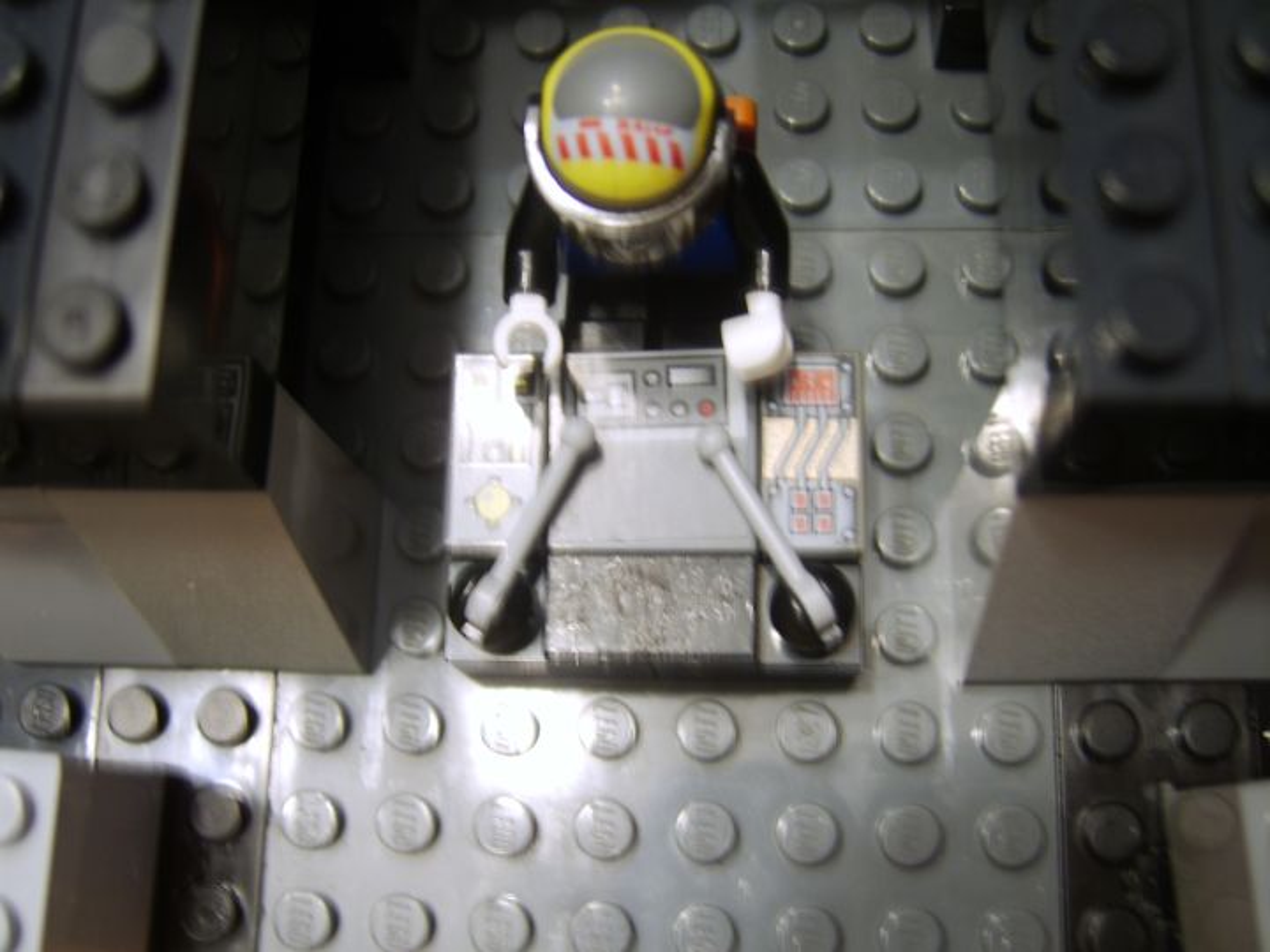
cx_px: 635
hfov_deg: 58.4
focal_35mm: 31
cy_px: 476
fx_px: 1137
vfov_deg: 45.4
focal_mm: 8.13
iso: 71
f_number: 2.7
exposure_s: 1/3
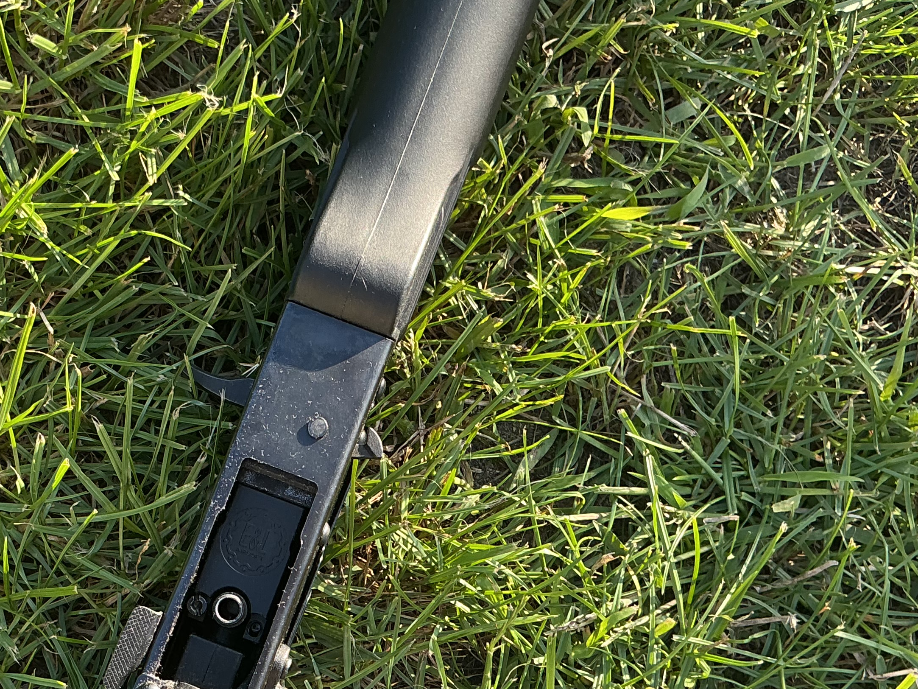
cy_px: 627
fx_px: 1432
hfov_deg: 34.9
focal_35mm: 54
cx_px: 251
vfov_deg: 26.1
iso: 20
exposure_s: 1/125
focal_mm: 3
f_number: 1.8
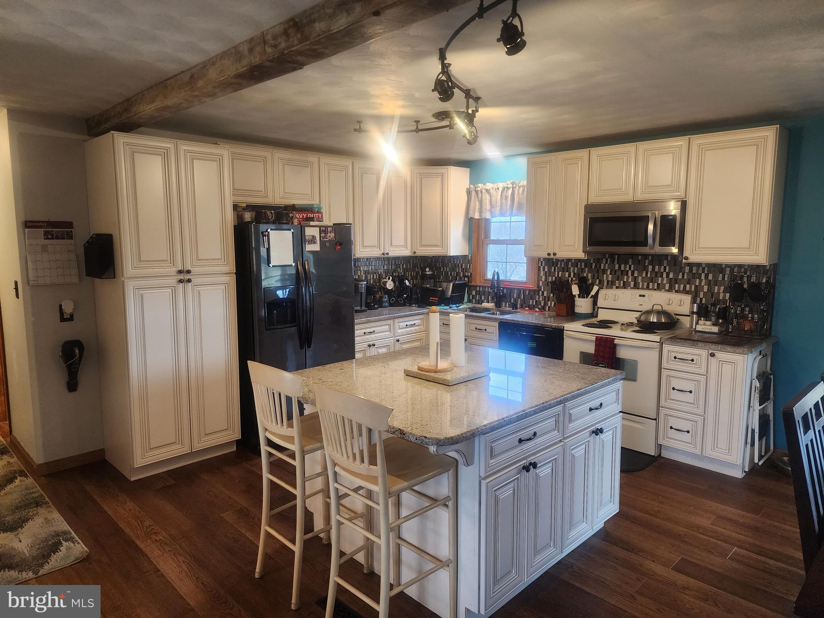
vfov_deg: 58.9
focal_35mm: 23
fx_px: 547
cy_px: 309
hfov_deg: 73.9
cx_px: 412
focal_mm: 6.4
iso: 320
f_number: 1.8
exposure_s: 1/120
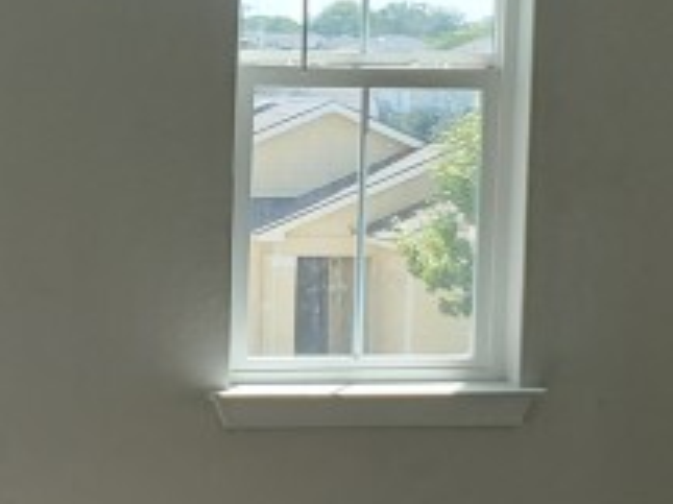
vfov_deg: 11.9
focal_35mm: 124
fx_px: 2409
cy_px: 263
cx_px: 172
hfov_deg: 15.8
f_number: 2.4
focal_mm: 4.3
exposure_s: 1/256
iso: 50
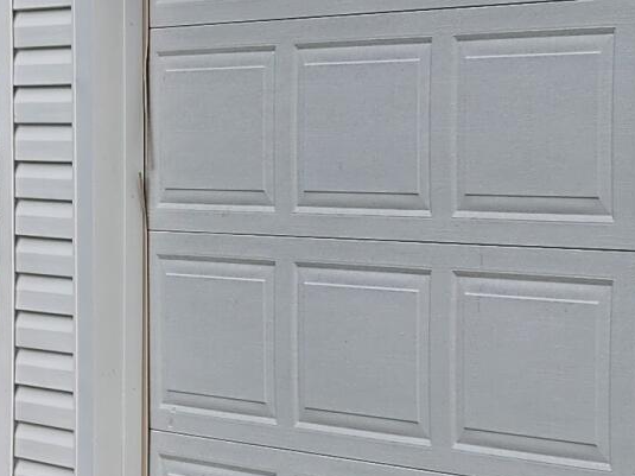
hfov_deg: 14.2
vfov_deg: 11.4
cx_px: 988
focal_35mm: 129
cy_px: 385
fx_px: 2366
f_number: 1.8
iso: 12
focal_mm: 6.4
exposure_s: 1/744
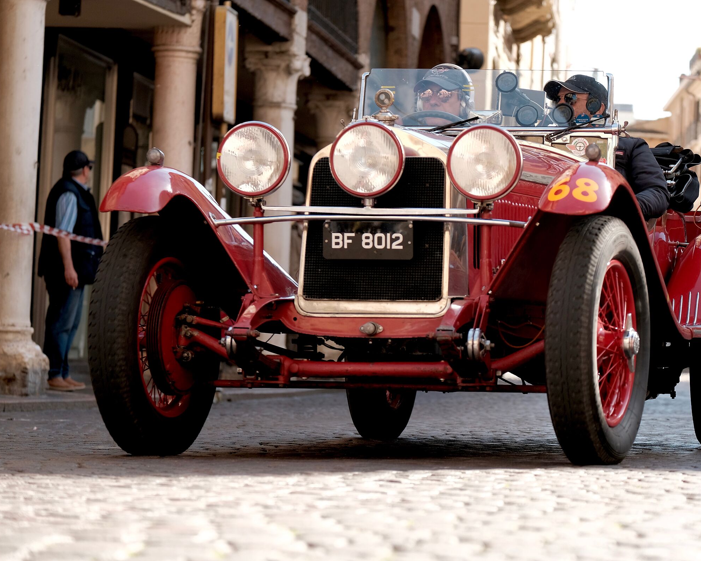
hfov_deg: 14.6
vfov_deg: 11.7
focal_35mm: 132
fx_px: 2739
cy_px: 281
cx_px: 412
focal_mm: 77.9
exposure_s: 1/550
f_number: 3.8
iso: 320
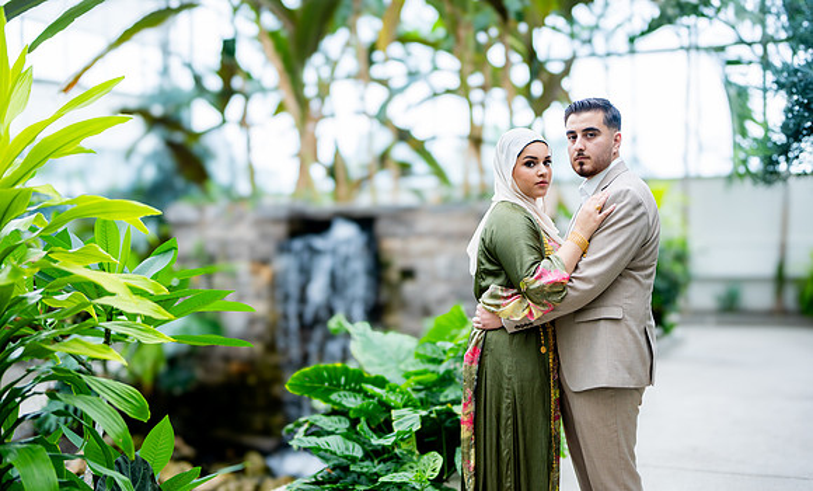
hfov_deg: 49.5
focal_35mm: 40
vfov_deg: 31.0
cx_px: 386
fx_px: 881
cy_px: 290
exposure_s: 1/800
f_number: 1.2
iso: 200
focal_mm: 35
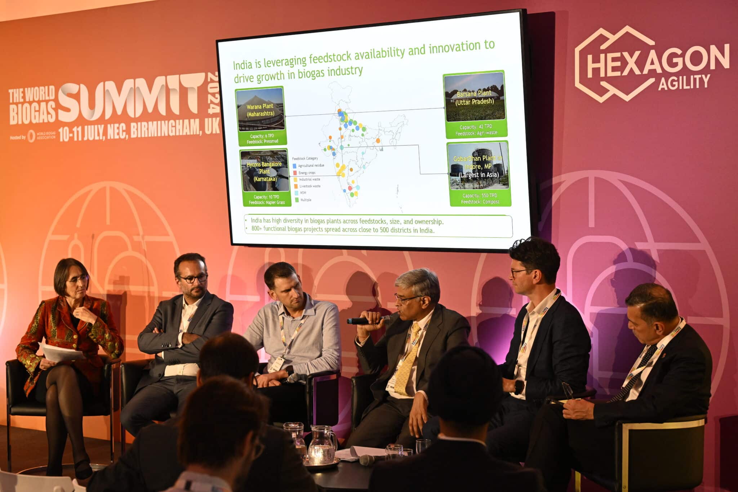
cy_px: 246
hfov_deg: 28.8
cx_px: 369
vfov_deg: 19.5
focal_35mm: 70
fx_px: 1435
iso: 2200
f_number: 4.5
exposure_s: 1/200
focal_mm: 70
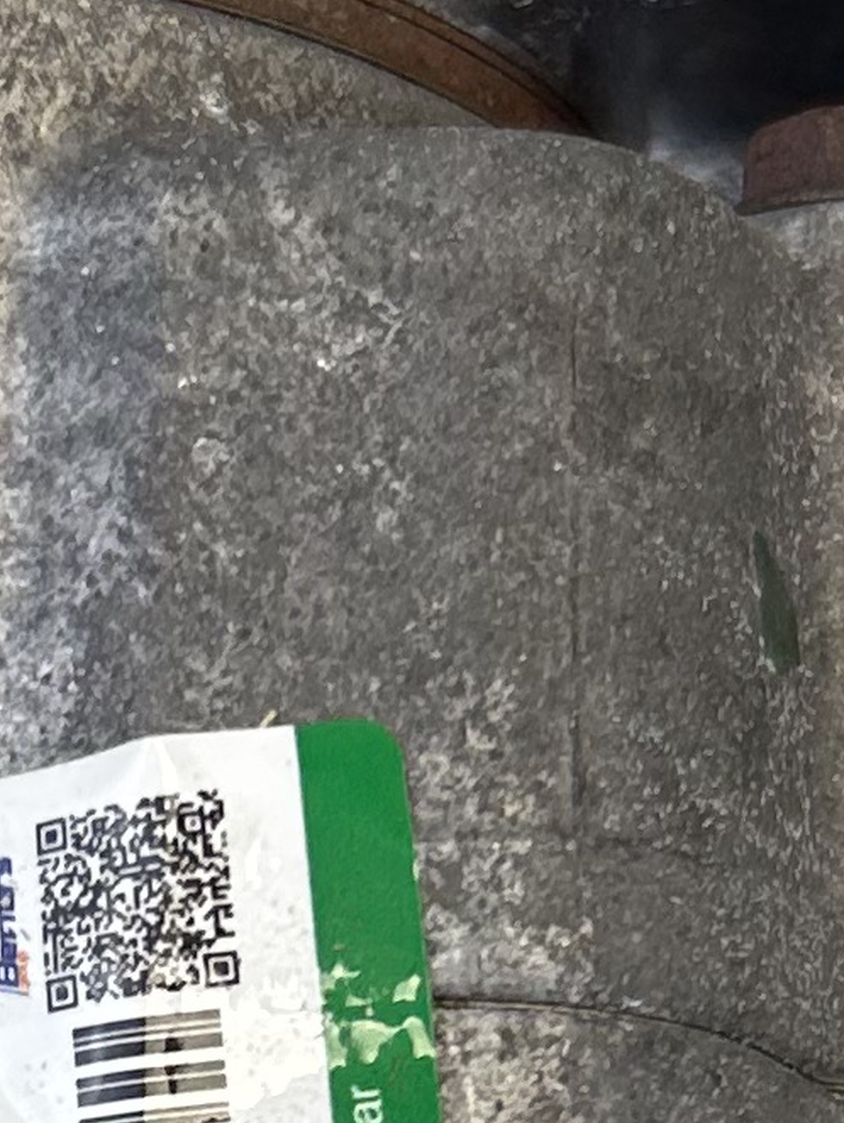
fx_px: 5131
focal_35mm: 158
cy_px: 1546
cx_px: -163
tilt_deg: -86.7
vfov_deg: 12.1
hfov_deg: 9.3
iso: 40
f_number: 1.5
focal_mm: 5.7
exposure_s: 1/216
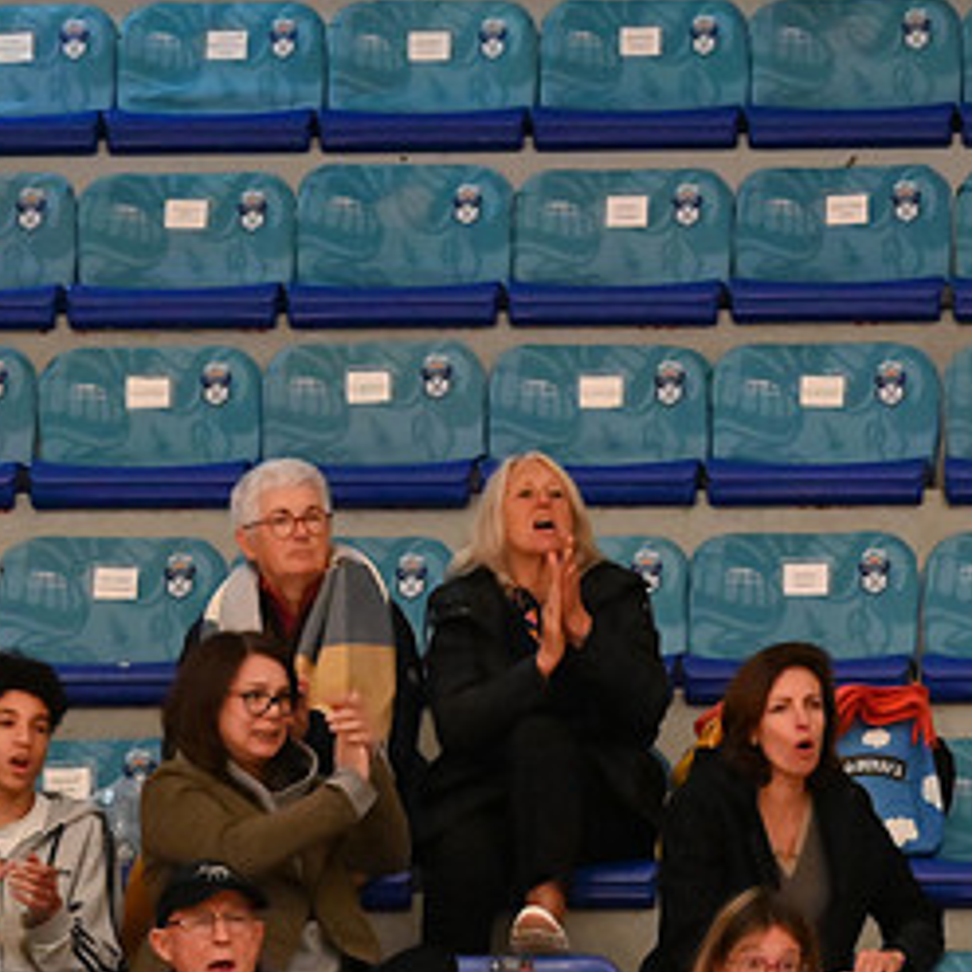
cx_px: 474
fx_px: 13946
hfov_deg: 4.0
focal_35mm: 439
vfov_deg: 4.0
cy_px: 780
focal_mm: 200
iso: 6400
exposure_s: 1/200
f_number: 5
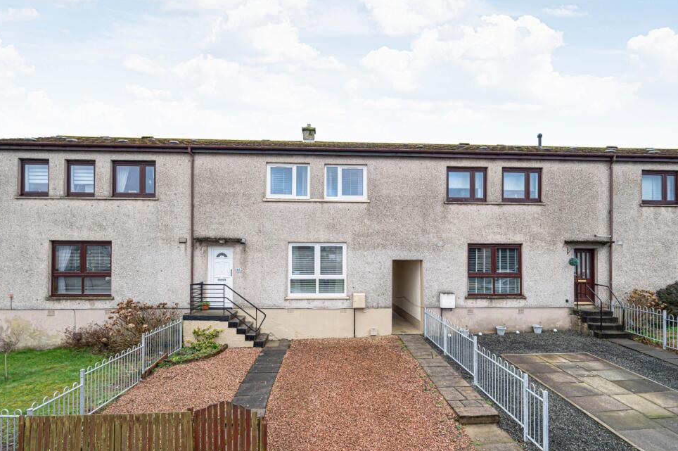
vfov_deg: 68.6
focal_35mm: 18
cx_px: 340
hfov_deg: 91.6
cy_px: 237
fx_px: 330
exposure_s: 1/100
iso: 200
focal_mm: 16.5
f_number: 8
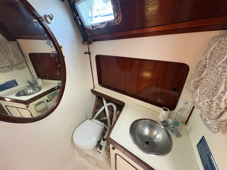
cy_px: 85
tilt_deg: -24.7
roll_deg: +1.2
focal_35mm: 14
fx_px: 92
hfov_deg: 102.1
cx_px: 114
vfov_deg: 85.7
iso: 400
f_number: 2.2
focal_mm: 2.22
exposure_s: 1/60
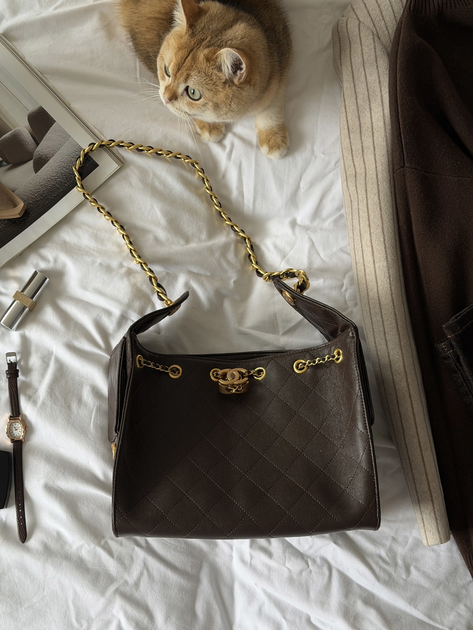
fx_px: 875
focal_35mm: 48
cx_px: 236
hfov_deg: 30.3
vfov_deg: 39.7
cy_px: 315
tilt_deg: -80.8
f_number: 1.78
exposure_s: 1/60
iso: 125
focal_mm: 6.76
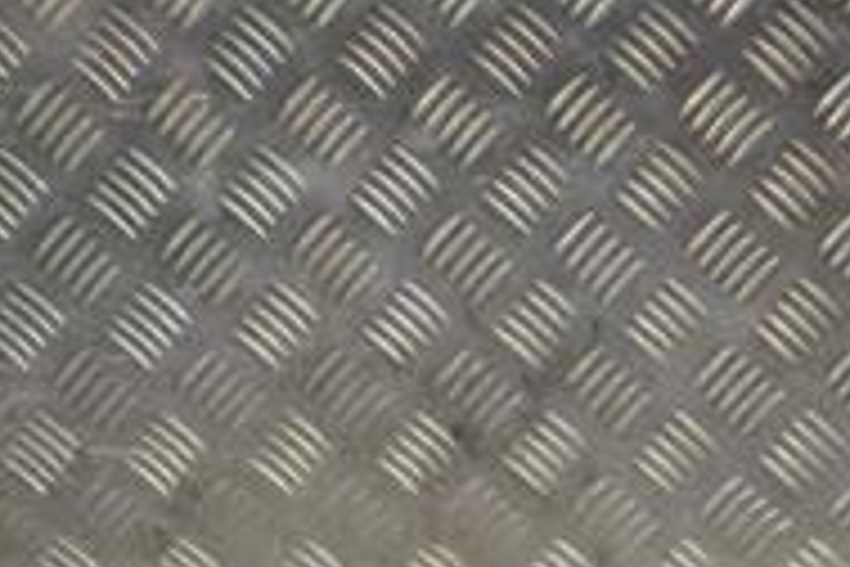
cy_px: 531
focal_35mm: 105
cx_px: 1048
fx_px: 2479
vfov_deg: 12.9
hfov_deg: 18.4
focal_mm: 22
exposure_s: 1/320
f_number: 9
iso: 3200
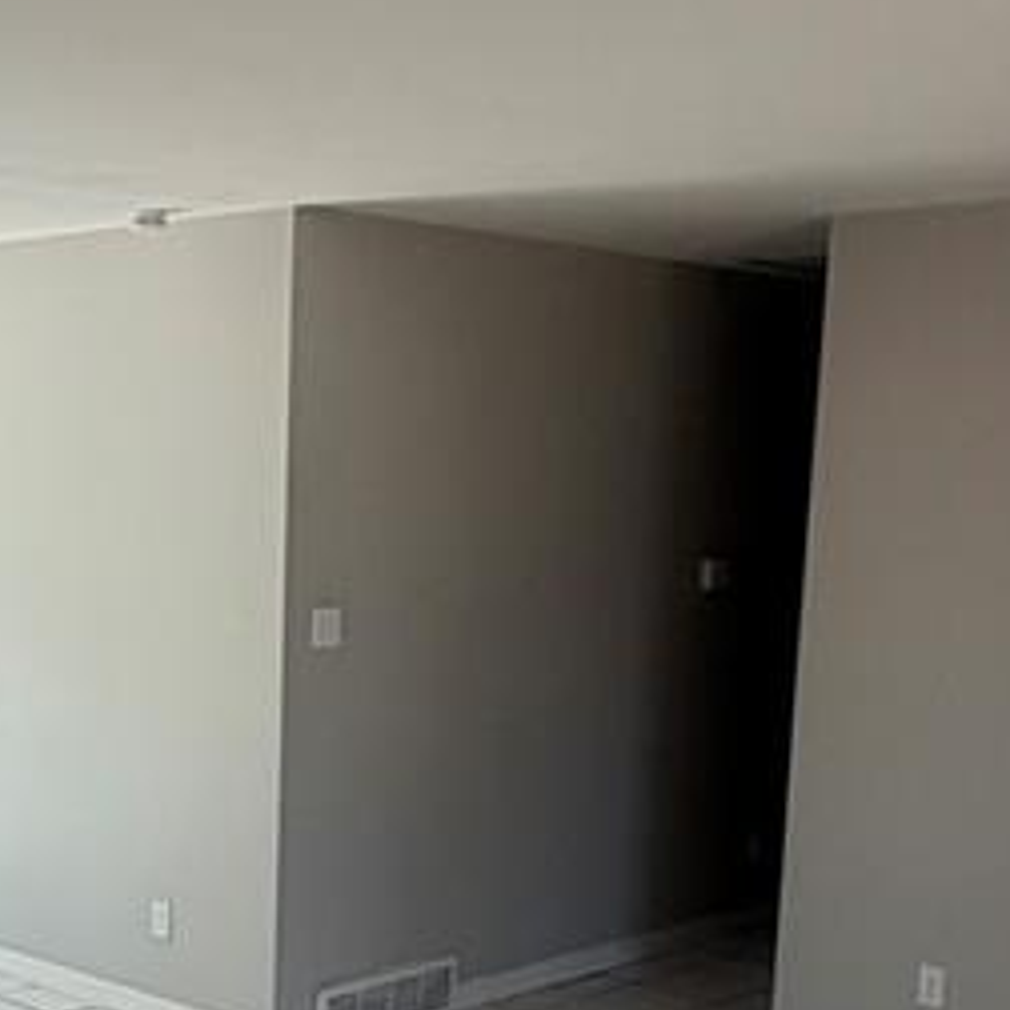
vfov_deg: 28.5
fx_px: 1948
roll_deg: +0.6
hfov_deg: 27.7
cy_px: 802
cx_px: 40
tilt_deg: -9.8
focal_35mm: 59
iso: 64
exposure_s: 1/121
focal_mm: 2.22
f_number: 2.2
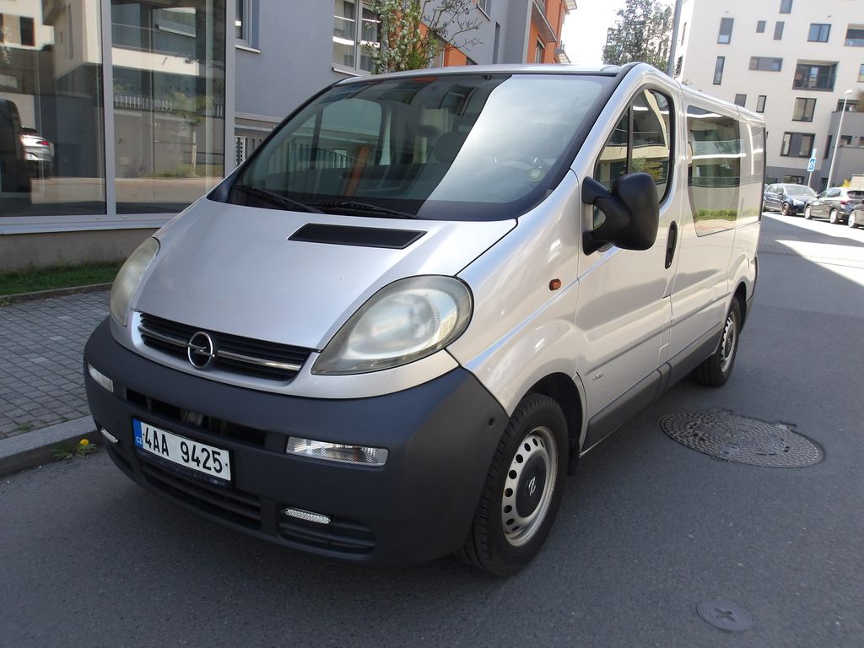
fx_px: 674
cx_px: 432
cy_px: 324
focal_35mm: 27
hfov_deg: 65.3
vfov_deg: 51.4
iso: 100
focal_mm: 4.9
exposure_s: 1/303
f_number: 3
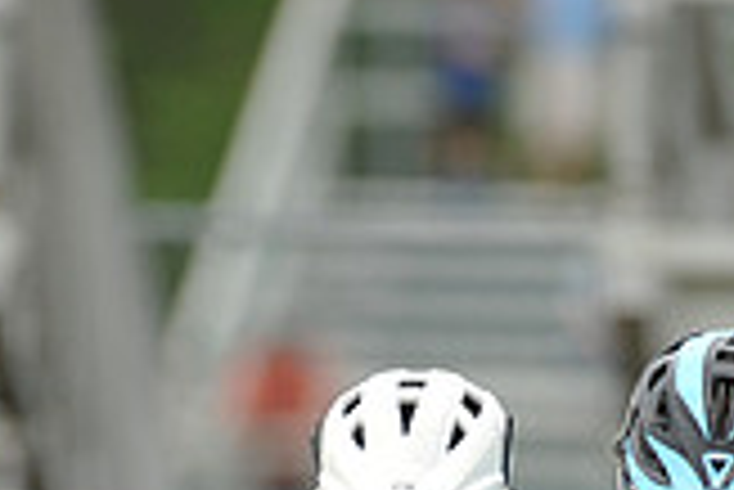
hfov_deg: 1.4
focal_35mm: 1423
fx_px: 29039
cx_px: 410
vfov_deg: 1.0
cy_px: 670
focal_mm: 400
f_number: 4
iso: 800
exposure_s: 1/2500
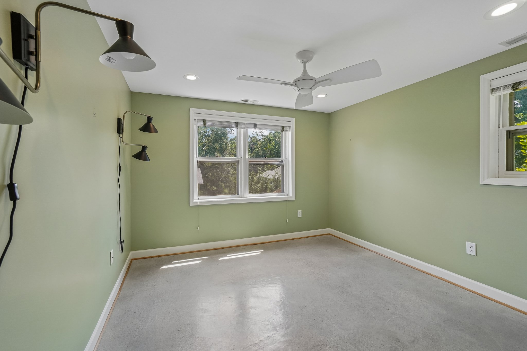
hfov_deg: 100.4
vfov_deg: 77.3
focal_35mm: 15
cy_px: 176
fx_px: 220
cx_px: 264
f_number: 8
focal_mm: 10
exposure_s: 1/30
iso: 125
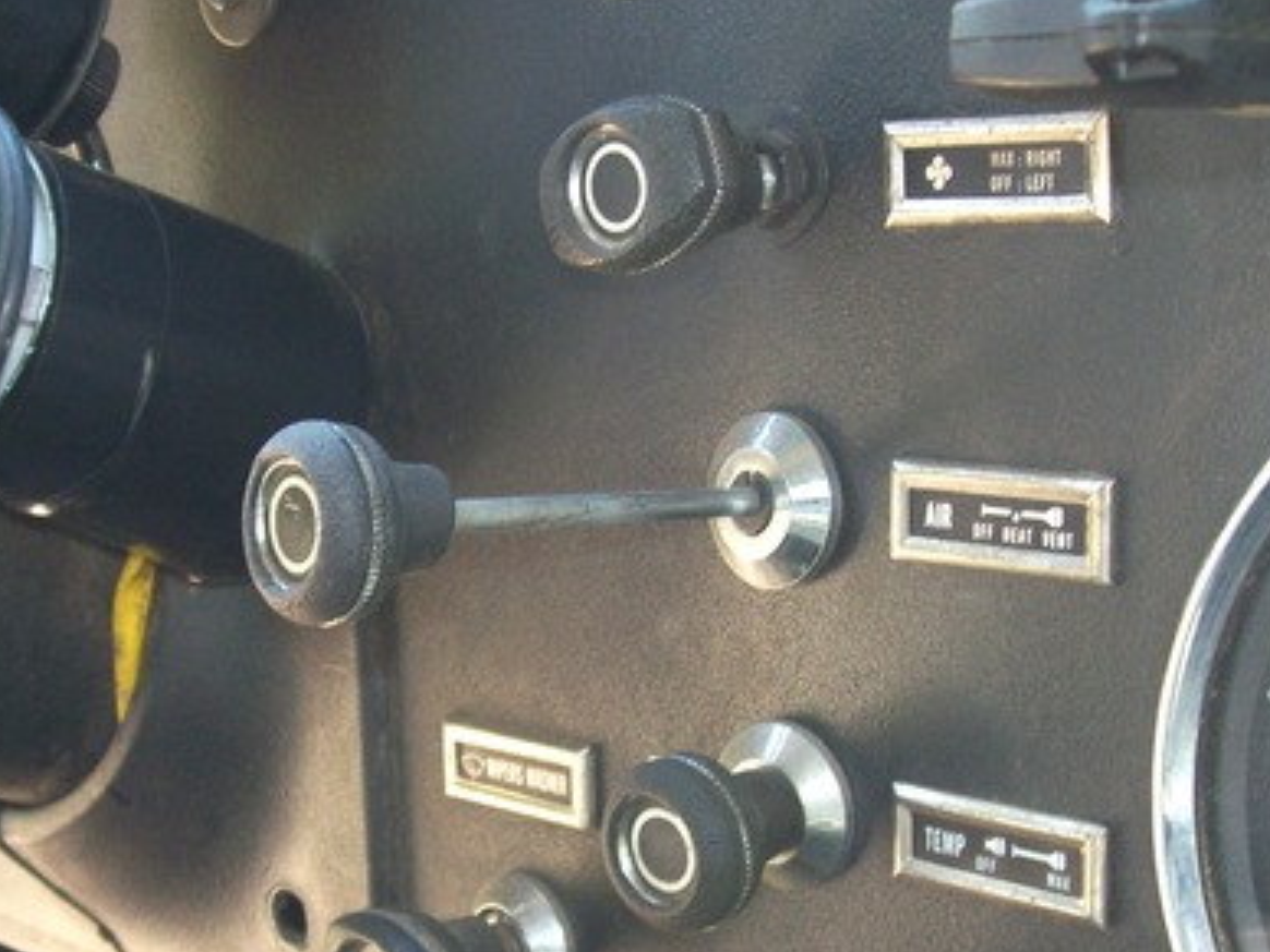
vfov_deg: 22.5
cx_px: 547
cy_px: 640
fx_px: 2385
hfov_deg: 29.8
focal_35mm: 65
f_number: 2.7
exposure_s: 1/64
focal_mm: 6
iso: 80
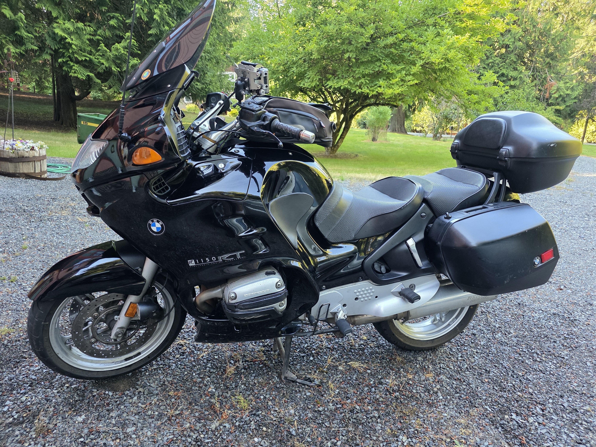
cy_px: 224
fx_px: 396
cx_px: 298
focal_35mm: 23
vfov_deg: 58.9
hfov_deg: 73.9
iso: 160
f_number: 1.7
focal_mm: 6.3
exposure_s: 1/100
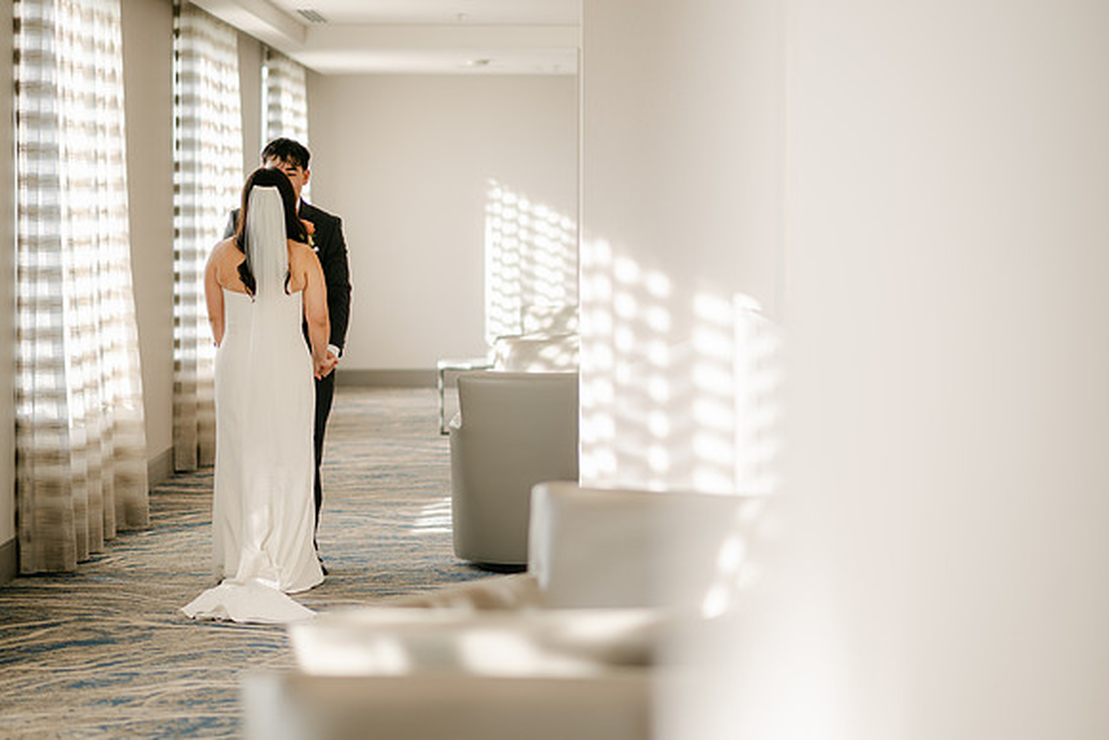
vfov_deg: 15.5
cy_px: 370
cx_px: 554
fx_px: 2712
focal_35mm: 88
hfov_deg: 23.1
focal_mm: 85
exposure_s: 1/100
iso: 64
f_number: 1.8
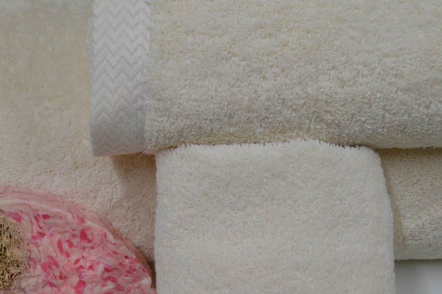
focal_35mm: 59
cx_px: 199
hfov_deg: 33.9
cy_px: 172
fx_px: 724
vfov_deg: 22.9
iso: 400
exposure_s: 1/100
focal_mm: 24
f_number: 5
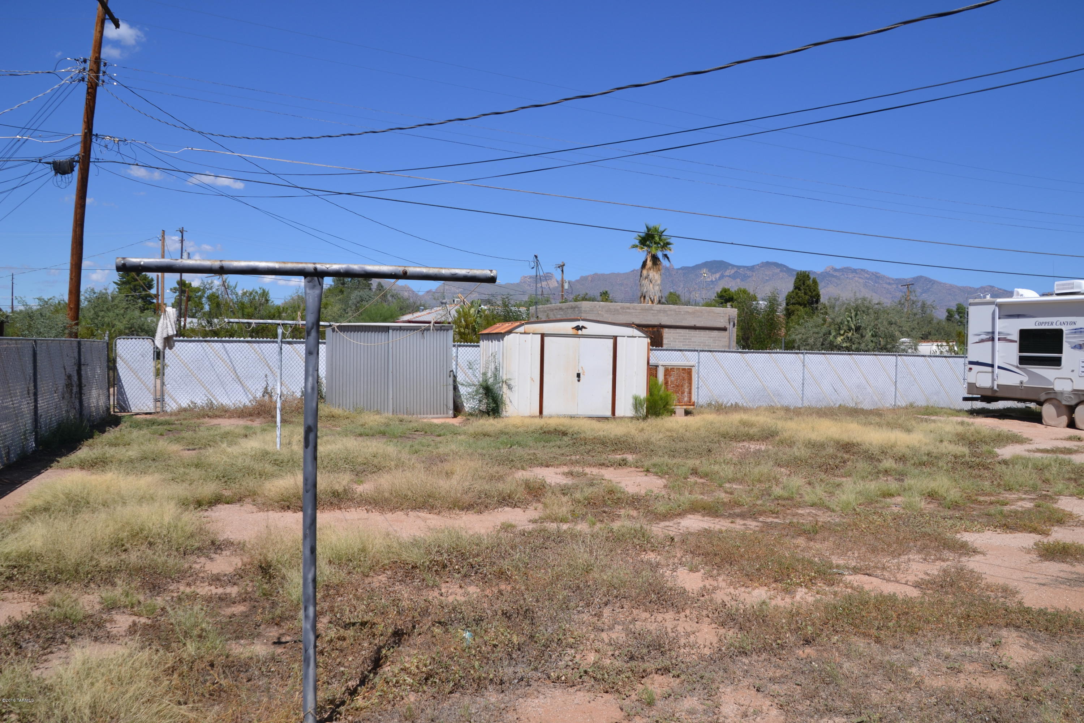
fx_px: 813
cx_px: 542
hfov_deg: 67.4
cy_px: 362
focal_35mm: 27
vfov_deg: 47.9
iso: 100
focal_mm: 18
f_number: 10
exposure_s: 1/400
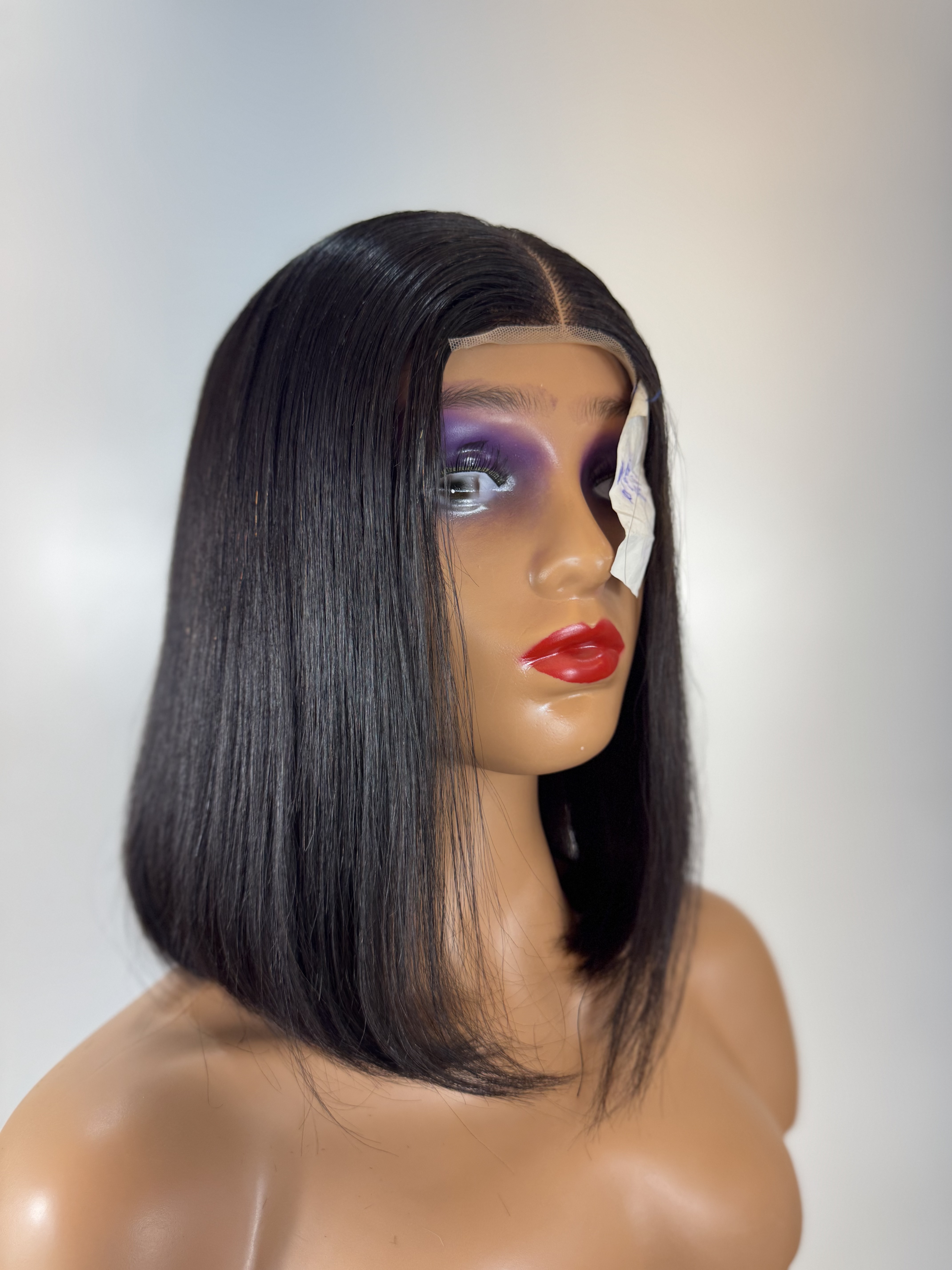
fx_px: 880
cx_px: 476
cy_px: 635
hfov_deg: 56.8
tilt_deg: -3.2
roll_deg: +0.5
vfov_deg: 71.6
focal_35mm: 24
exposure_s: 1/100
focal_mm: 6.76
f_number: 1.78
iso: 125
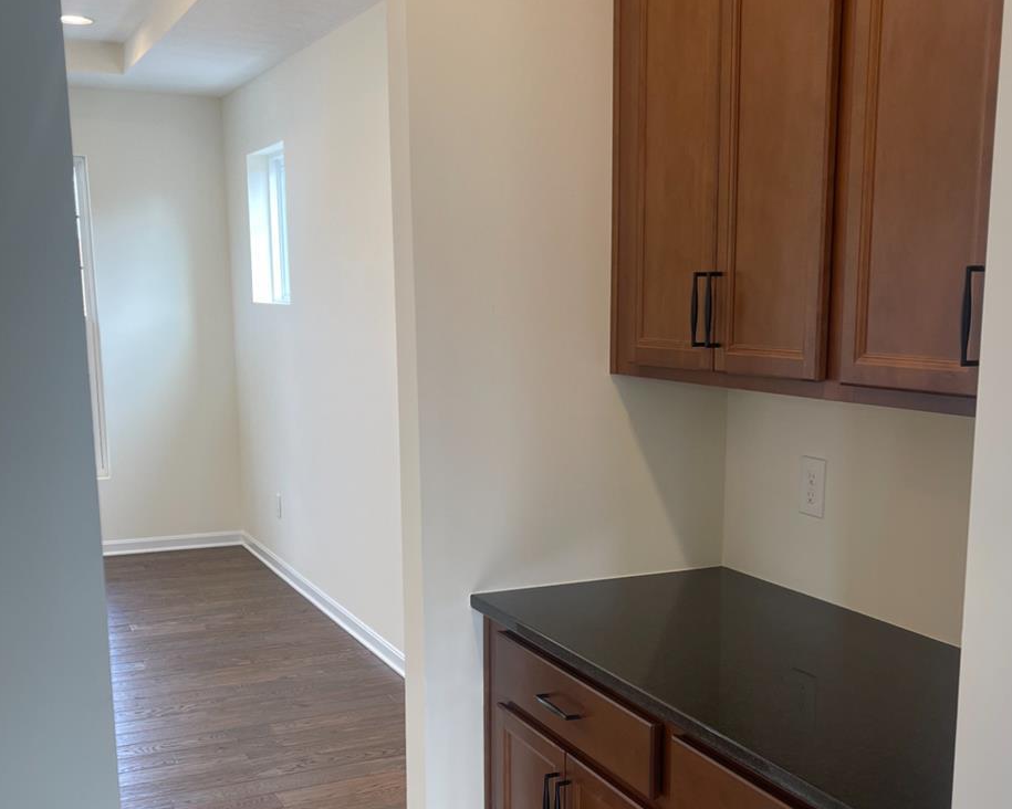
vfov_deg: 36.9
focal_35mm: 40
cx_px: 562
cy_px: 542
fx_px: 1198
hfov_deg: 45.7
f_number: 1.6
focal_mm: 5.1
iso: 80
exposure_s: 1/120
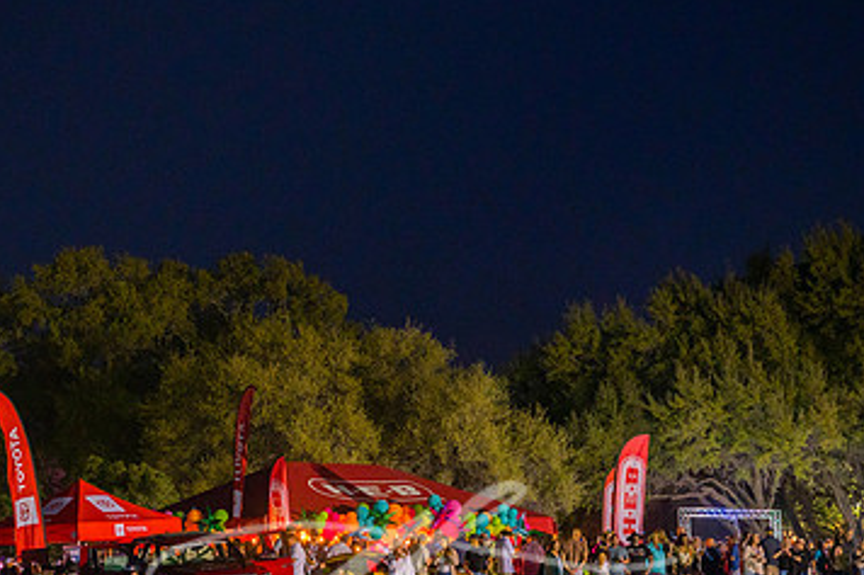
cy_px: 345
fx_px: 2735
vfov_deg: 12.0
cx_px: 386
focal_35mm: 114
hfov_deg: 17.9
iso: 2500
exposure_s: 1/15
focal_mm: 70
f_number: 4
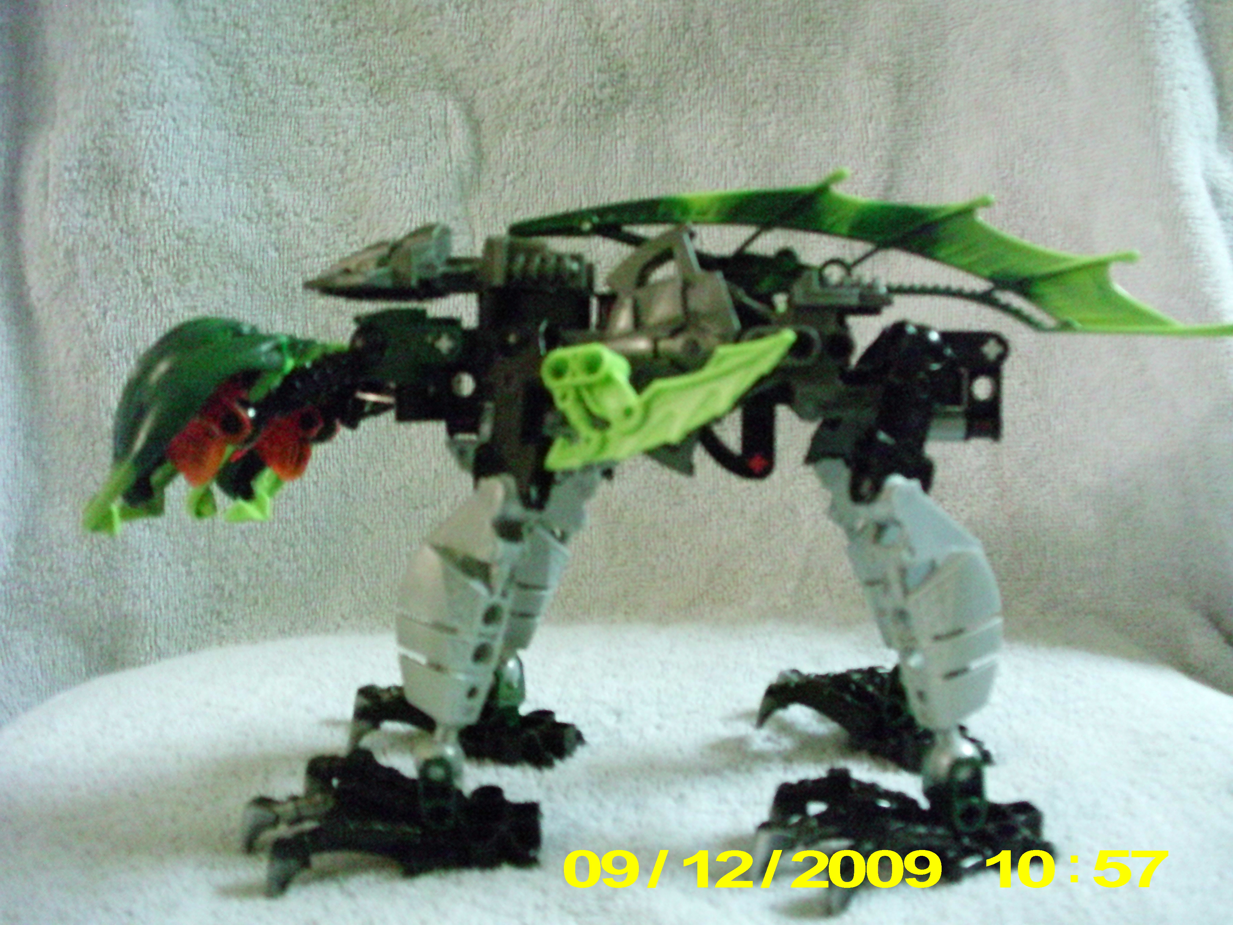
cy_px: 462
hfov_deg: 49.0
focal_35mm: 38
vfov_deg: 37.7
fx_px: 1354
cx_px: 616
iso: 1600
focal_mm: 6.3
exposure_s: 1/14
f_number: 3.1
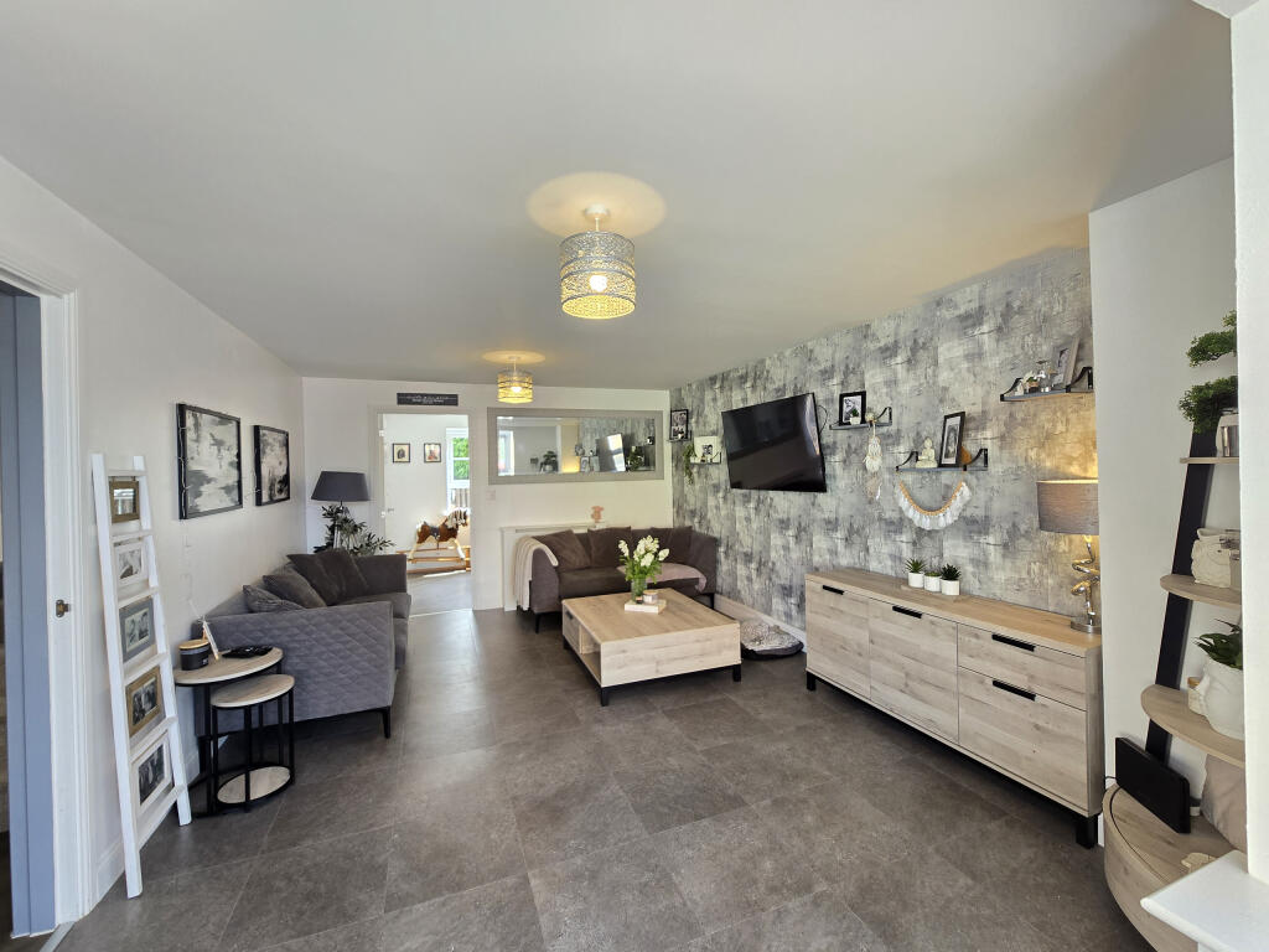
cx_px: 634
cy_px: 476
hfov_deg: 106.2
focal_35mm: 13
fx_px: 477
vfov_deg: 89.9
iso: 80
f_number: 2.2
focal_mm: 2.2
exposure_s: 1/50
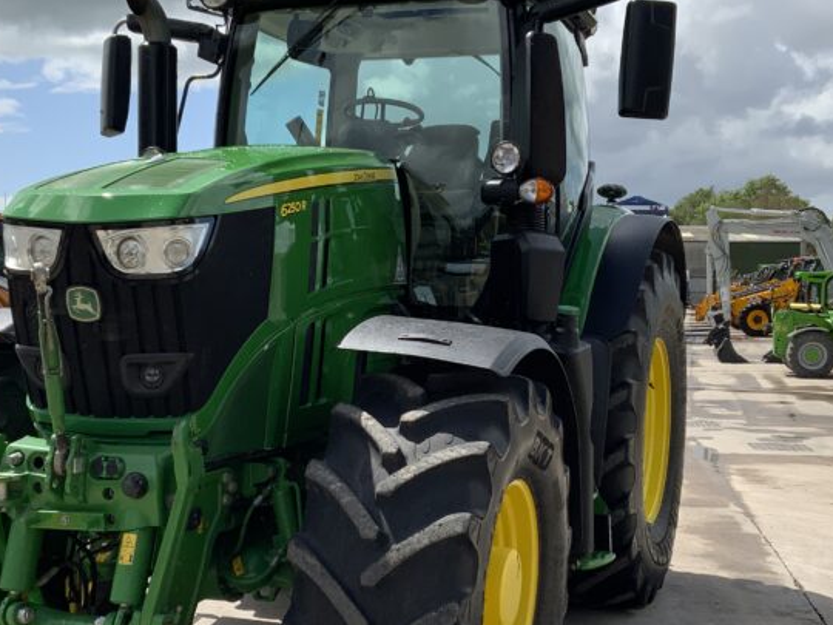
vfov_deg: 26.5
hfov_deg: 34.9
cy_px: 366
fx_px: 1324
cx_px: 398
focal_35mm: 55
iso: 16
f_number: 1.8
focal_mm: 3
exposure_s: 1/2058
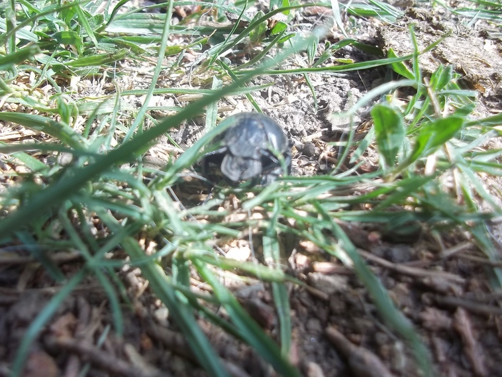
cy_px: 194
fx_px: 522
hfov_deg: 51.2
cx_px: 223
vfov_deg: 39.7
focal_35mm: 36
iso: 80
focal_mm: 5.7
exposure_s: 1/200
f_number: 2.9
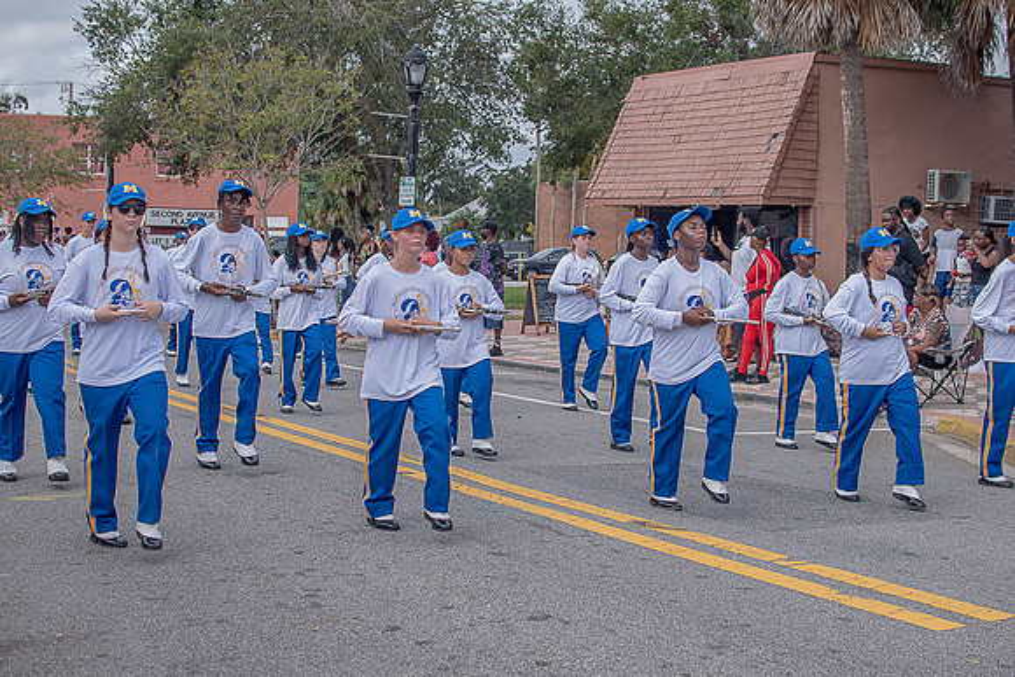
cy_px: 338
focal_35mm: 52
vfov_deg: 26.0
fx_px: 1466
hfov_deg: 38.2
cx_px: 508
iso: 100
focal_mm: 35
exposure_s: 1/500
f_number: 4
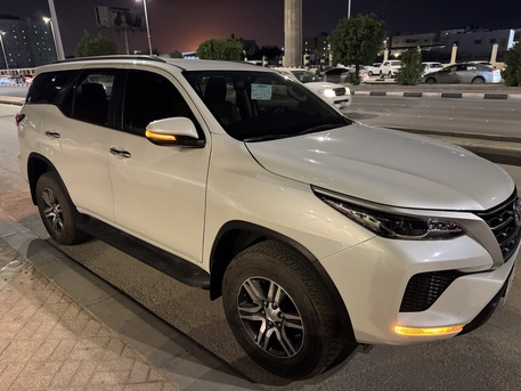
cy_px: 196
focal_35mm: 24
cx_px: 260
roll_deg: +2.8
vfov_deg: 56.8
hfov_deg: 71.6
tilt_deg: -18.8
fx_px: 361
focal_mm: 6.76
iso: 800
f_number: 1.78
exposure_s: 1/40
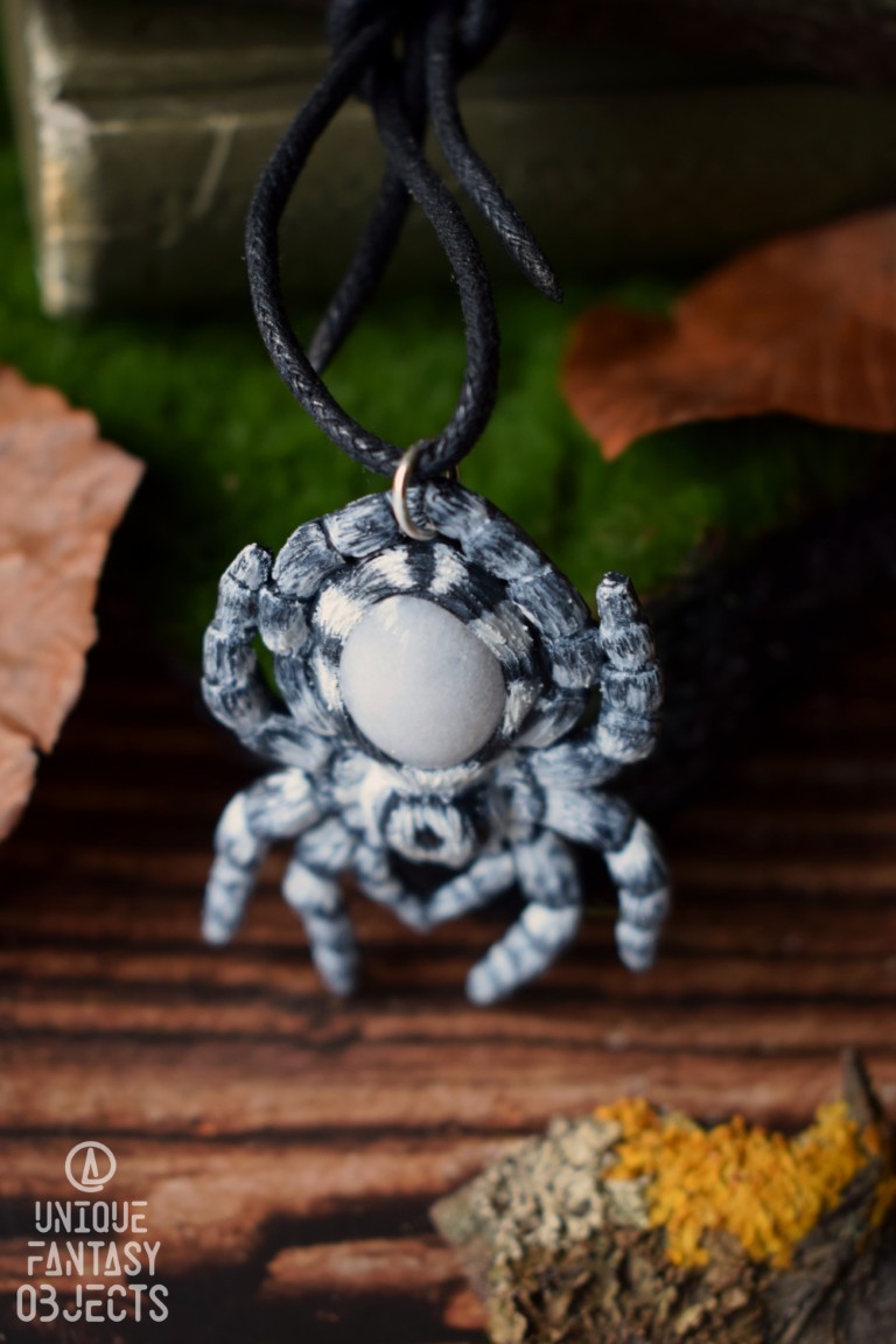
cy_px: 672
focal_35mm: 60
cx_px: 448
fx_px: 2240
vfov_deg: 33.4
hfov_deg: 22.6
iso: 450
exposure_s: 1/60
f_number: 5
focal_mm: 40
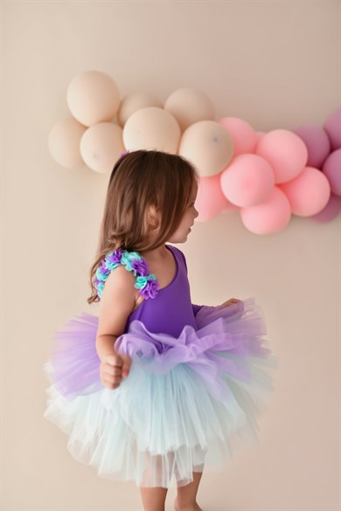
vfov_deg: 54.4
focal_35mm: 35
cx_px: 170
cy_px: 256
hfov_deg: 37.9
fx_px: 497
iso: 125
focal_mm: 35
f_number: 2
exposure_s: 1/320
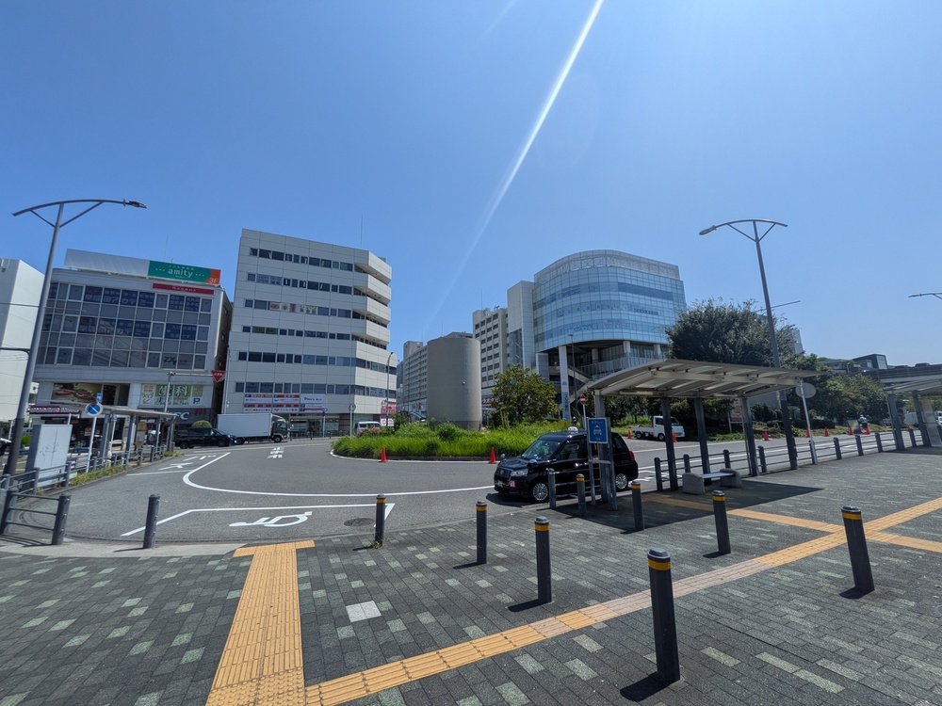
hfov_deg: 102.1
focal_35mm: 14
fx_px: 381
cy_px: 353
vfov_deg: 85.7
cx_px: 471
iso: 46
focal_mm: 1.83
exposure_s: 1/2469
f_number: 2.2
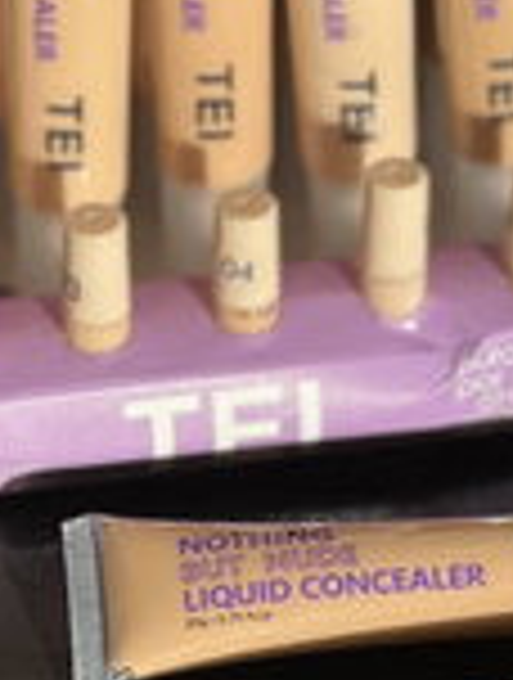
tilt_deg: -36.0
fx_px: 5332
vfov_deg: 7.2
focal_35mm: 271
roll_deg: -0.4
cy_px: -160
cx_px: 212
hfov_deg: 5.5
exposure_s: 1/968
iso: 32
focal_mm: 9
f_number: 2.8
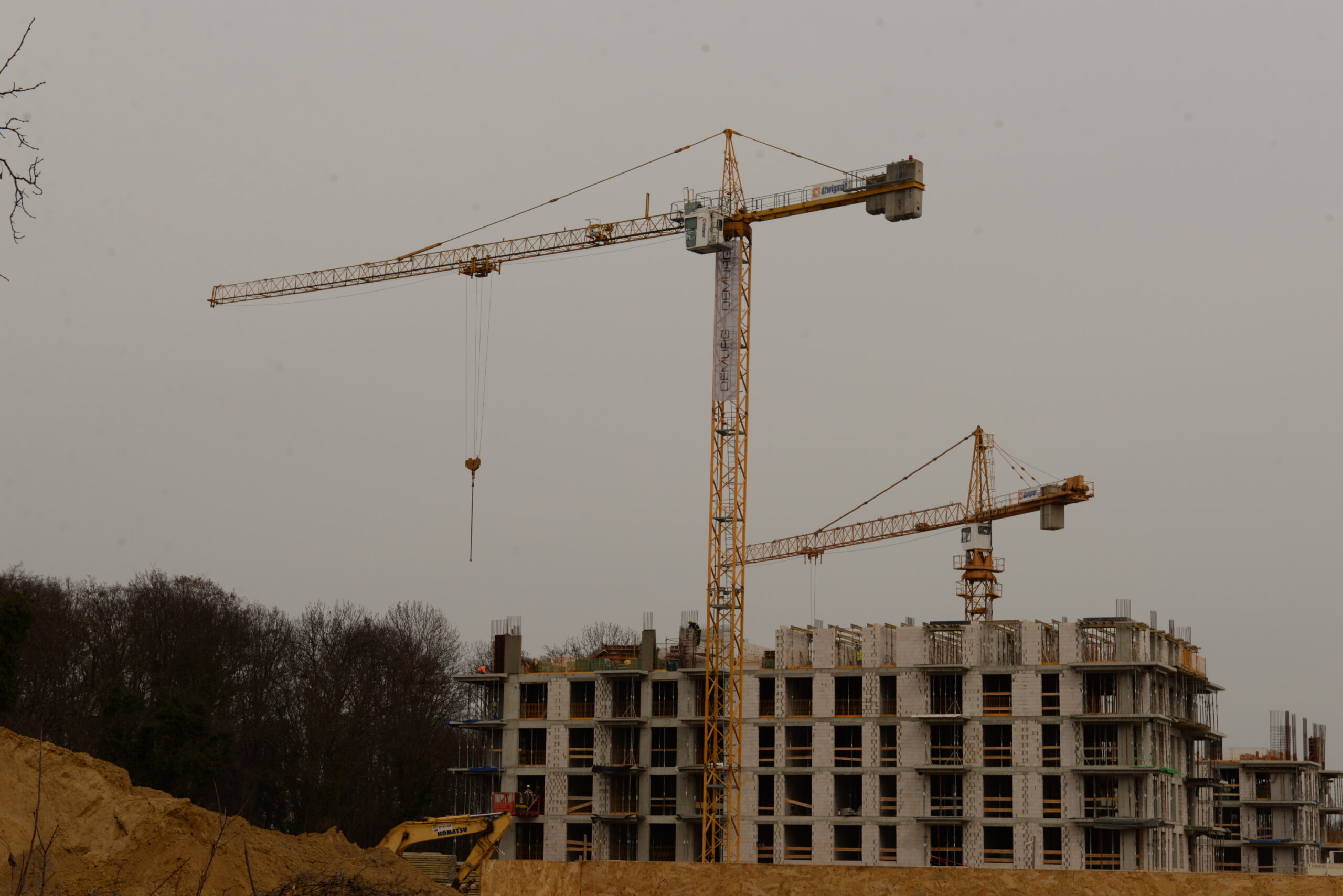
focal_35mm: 70
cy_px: 448
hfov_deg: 28.8
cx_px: 672
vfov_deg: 19.5
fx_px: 2612
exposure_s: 1/250
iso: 100
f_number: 11
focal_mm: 70
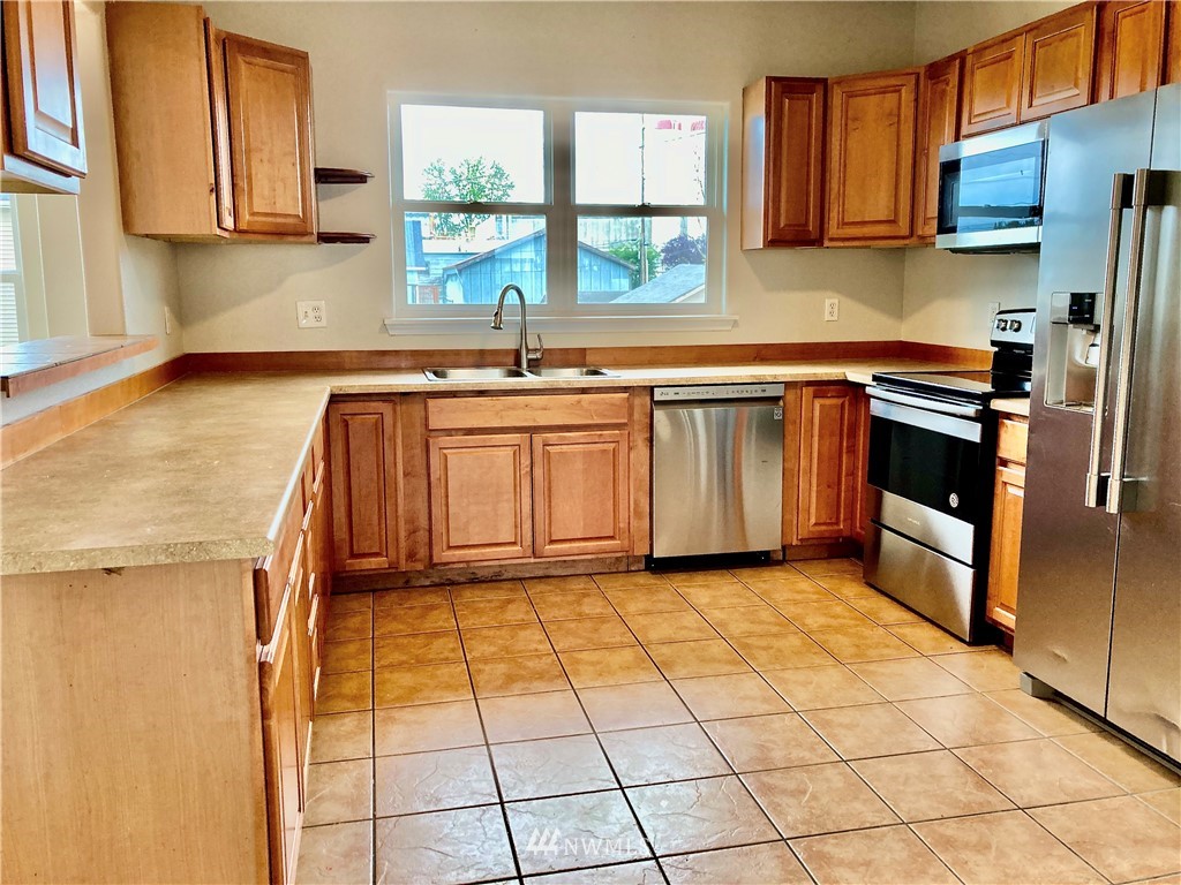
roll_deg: -0.2
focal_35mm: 28
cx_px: 590
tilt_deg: -8.7
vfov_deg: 49.7
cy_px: 442
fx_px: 955
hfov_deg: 63.4
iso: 80
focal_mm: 3.99
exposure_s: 1/60
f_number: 1.8
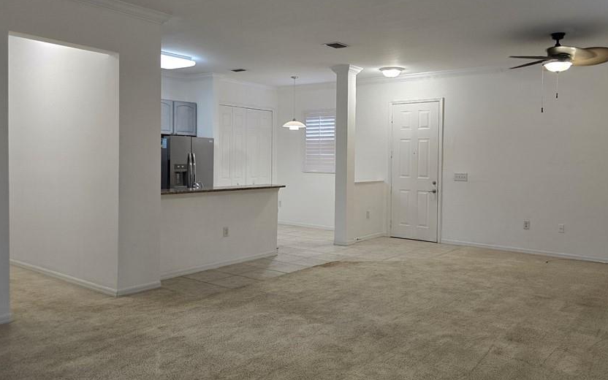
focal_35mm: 30
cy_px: 172
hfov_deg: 62.7
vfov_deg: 41.8
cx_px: 336
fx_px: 497
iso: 200
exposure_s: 1/120
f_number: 1.7
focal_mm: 6.3
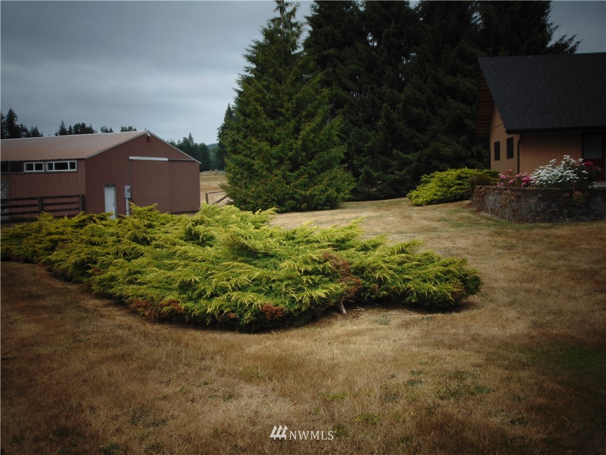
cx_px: 303
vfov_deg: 36.8
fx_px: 683
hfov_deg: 47.9
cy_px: 228
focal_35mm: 39
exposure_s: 1/500
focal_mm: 6.9
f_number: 3.3
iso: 80
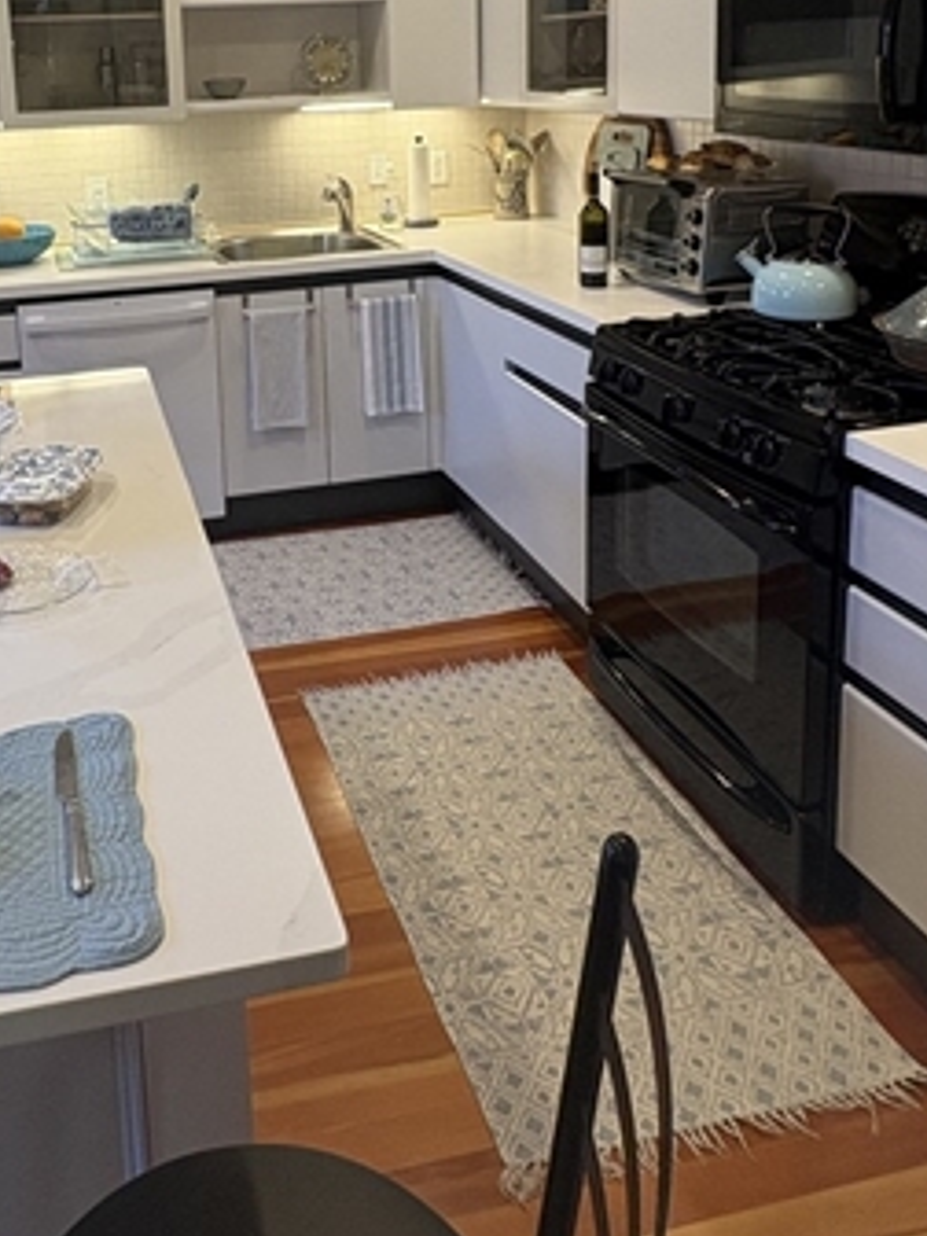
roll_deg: +2.3
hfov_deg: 43.0
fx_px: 1143
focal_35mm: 32
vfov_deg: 53.3
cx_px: 246
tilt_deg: -10.3
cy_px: 261
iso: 125
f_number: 2.2
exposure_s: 1/60
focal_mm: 2.22
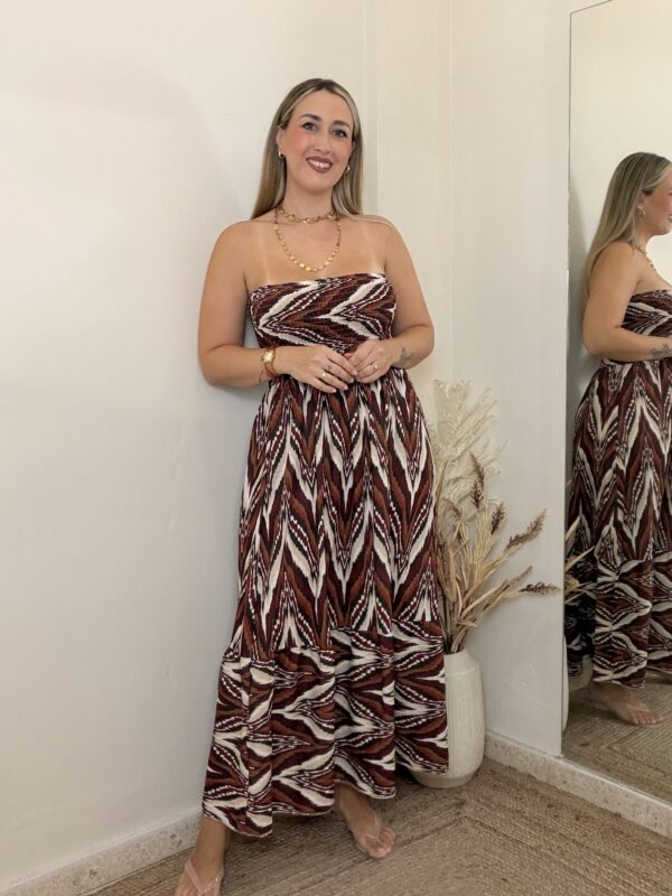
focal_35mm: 30
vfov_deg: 60.0
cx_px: 336
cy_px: 448
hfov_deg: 46.8
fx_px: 777
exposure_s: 1/50
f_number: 1.9
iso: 100
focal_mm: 2.71
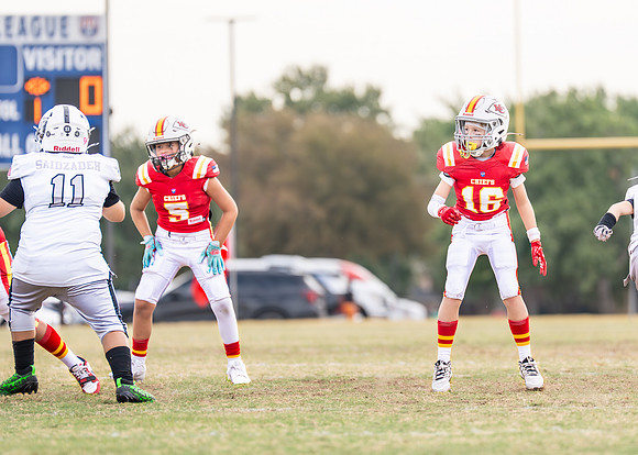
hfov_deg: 5.5
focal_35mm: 364
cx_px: 396
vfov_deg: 4.0
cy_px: 214
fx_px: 6590
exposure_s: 1/1250
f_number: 2.8
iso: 160
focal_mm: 200
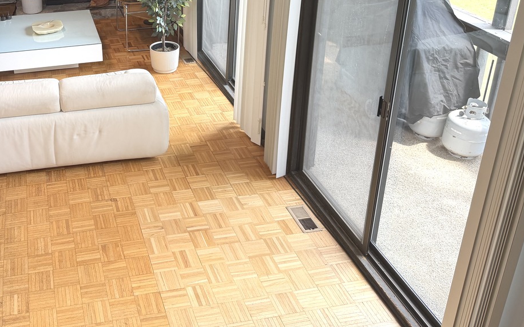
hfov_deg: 47.2
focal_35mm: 40
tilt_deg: -22.7
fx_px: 571
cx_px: 124
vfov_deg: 30.9
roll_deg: +2.4
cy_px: 49
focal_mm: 6.76
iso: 100
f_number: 1.78
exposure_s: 1/121
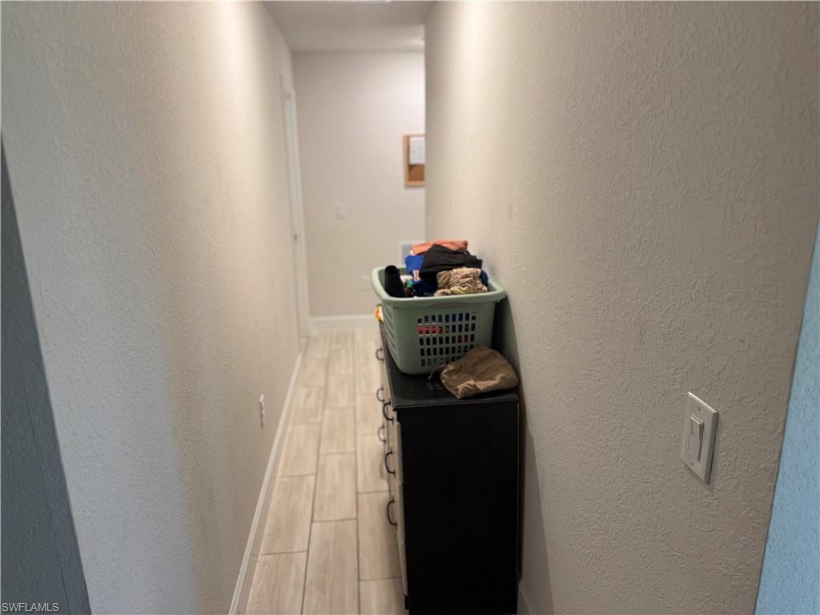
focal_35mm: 24
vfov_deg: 56.8
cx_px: 410
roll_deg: +1.0
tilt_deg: -14.8
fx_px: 569
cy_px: 308
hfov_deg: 71.6
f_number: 1.78
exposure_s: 1/60
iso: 125
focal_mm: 6.76
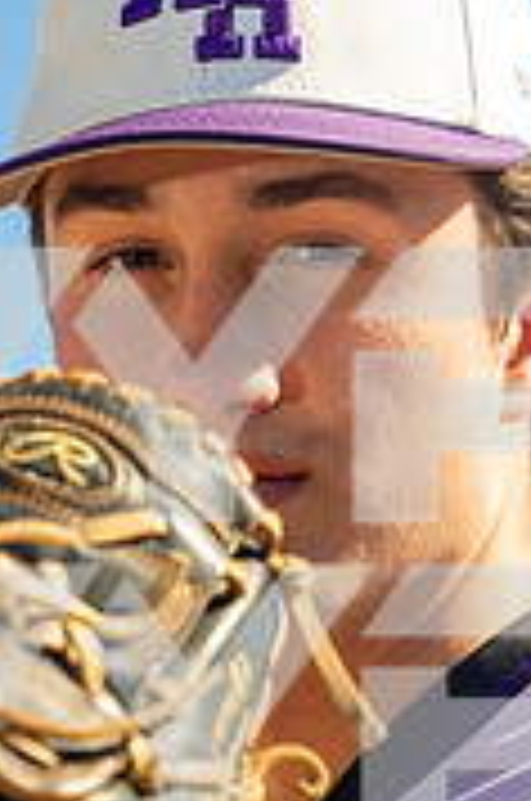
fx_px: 3265
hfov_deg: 9.3
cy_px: 706
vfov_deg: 13.9
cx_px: 310
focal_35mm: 147
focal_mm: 58
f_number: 3.5
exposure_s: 1/125
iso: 100
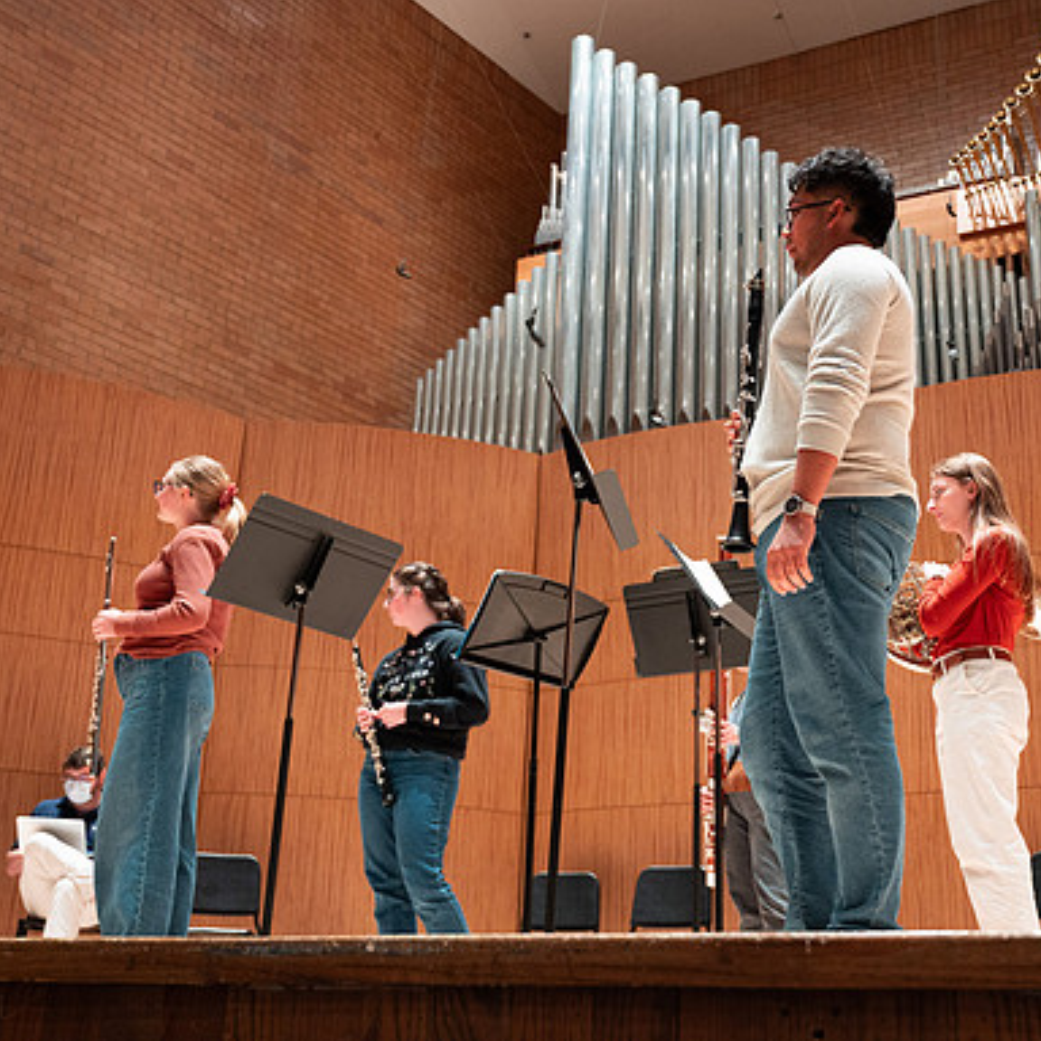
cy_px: 520
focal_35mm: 43
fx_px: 1463
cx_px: 605
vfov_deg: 39.2
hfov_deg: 39.1
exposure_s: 1/125
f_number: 4
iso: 2000
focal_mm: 33.5
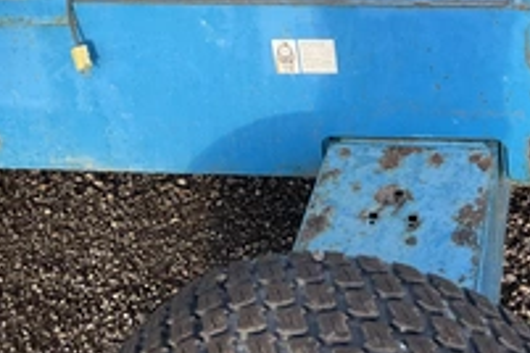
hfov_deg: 33.4
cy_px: 90
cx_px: 261
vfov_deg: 22.4
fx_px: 883
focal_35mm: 60
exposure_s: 1/257
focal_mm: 3
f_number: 1.8
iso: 25
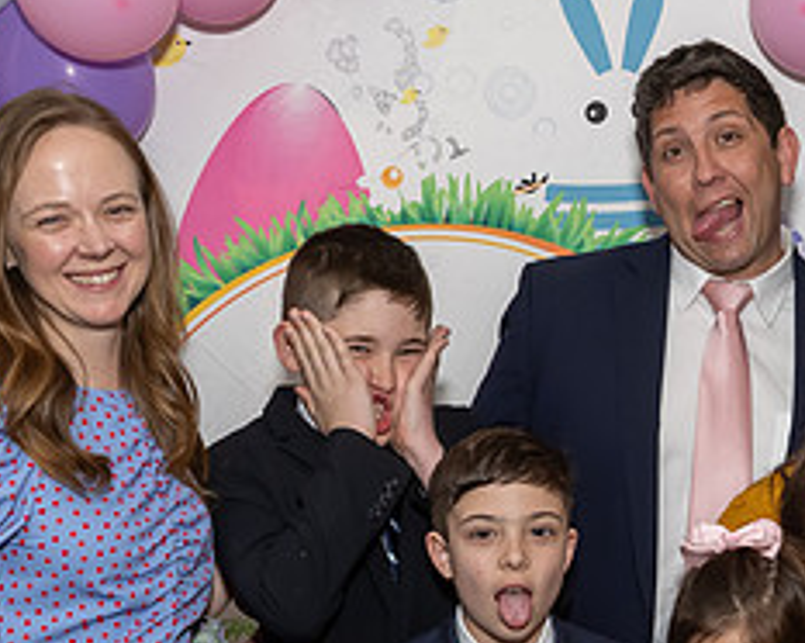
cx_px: 679
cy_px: 641
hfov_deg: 26.2
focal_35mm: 71
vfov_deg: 20.8
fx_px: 1690
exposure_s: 1/250
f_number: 9
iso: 640
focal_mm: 17
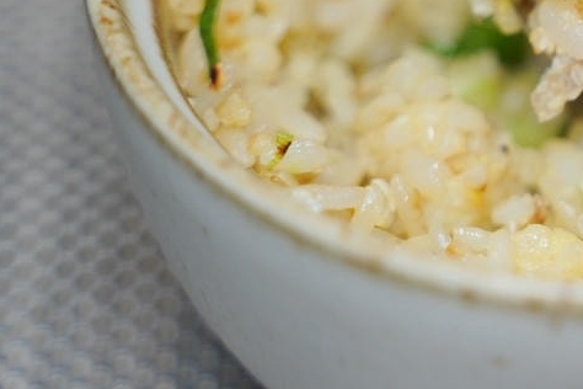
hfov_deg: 10.6
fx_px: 3077
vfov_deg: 7.2
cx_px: 694
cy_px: -53
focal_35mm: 190
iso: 160
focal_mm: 75
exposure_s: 1/80
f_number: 4
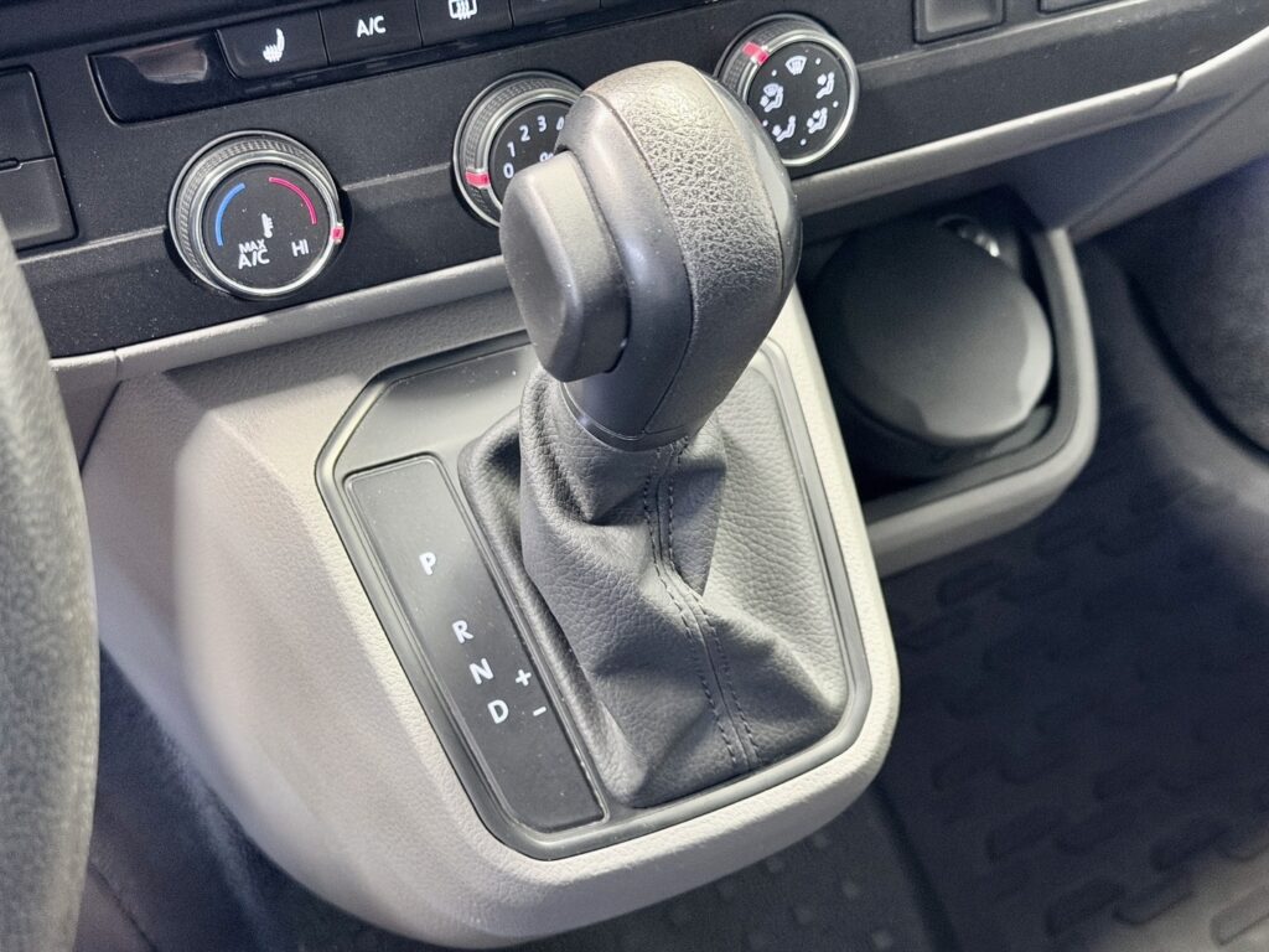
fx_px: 1760
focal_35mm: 48
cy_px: 476
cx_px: 634
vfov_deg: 30.3
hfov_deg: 39.7
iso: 640
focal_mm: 6.76
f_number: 1.78
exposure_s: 1/25
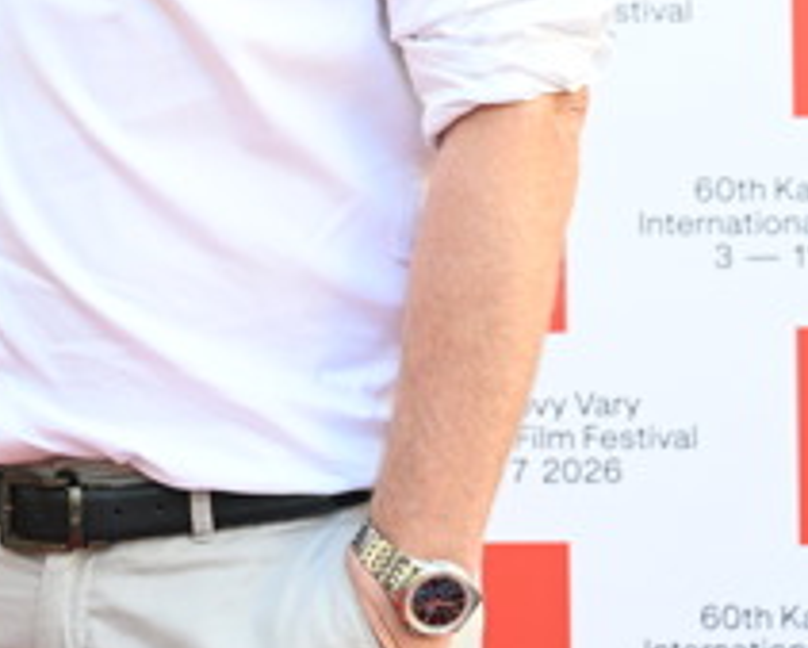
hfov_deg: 11.3
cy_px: -169
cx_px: -23
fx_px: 4043
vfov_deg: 9.0
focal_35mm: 169
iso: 1250
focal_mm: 55
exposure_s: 1/800
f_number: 4.5
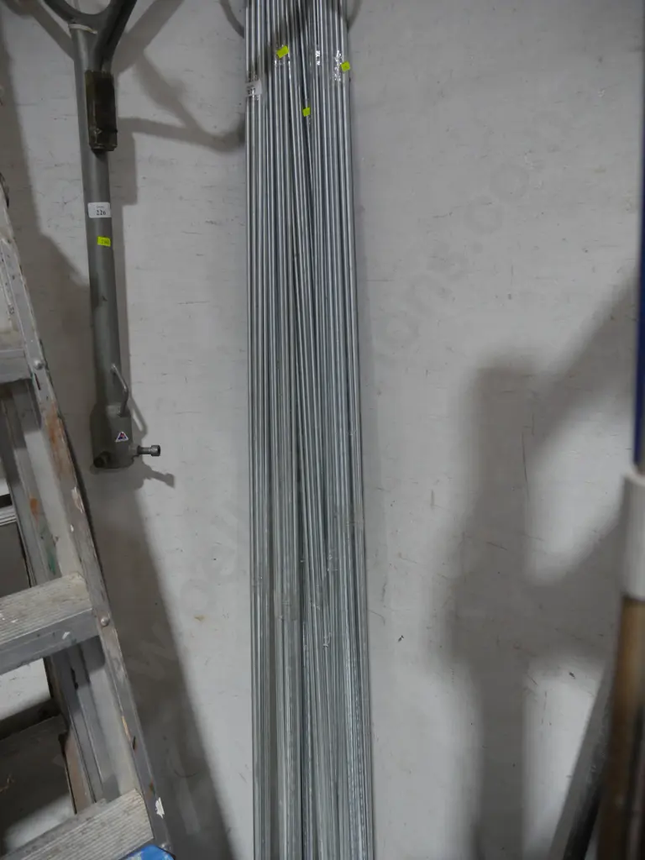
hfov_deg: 49.7
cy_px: 430
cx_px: 322
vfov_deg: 63.4
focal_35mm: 28
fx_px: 696
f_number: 3.5
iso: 800
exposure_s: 1/60
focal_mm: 14
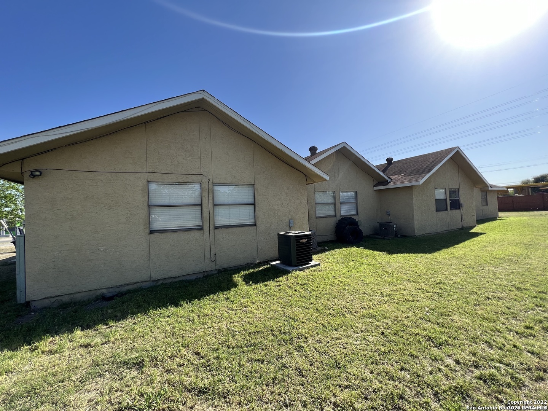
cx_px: 274
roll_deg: +3.7
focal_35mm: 13
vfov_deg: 89.9
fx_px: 206
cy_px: 206
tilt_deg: +4.6
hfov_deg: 106.2
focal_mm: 1.57
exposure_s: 1/708
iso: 32
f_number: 1.8
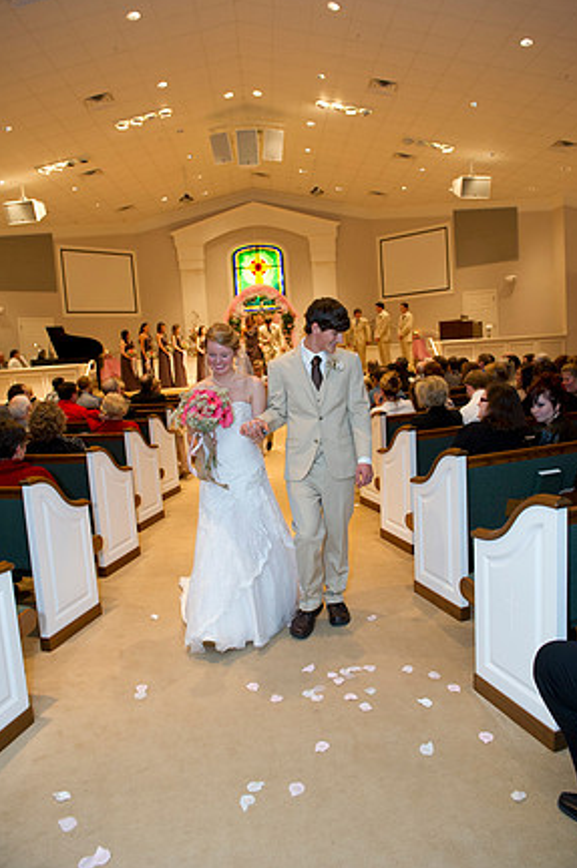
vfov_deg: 71.6
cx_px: 295
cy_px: 424
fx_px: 602
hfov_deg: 51.2
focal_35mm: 25
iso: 1600
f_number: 4.5
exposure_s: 1/125
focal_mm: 24
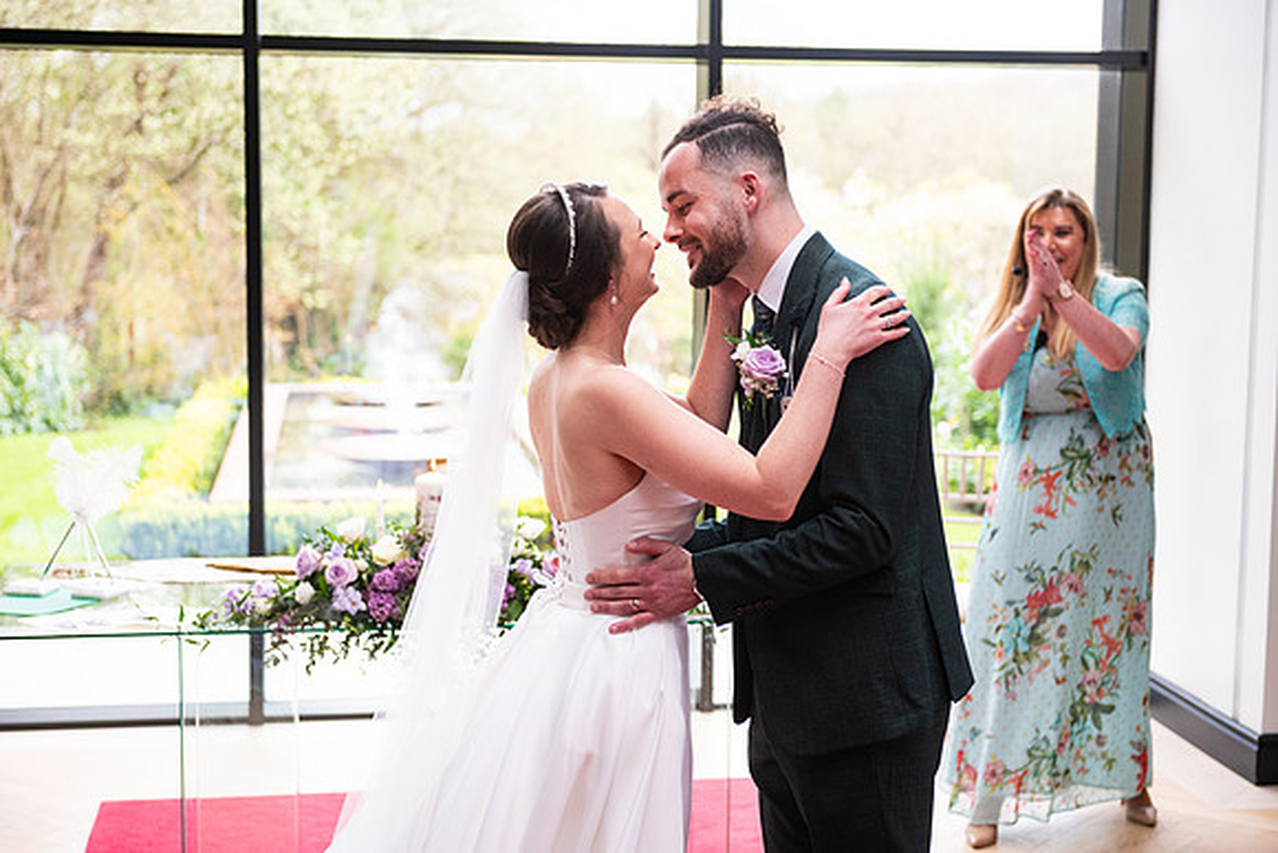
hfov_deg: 33.4
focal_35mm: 60
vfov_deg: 22.6
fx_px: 2130
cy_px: 426
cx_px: 639
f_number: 3.5
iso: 500
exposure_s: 1/200
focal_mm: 60
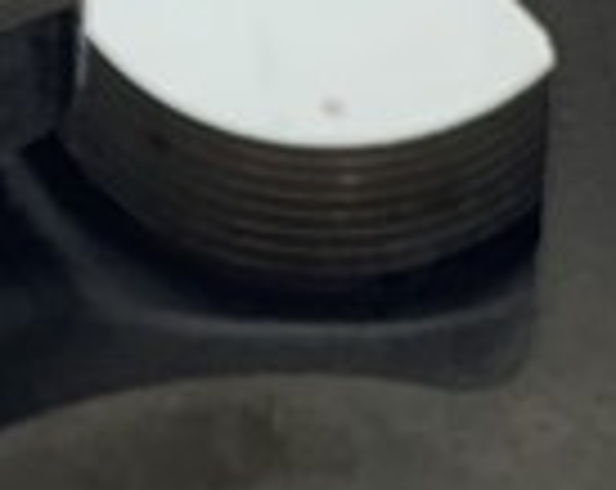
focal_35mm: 178
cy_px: 719
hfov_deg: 10.9
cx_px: 207
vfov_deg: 8.5
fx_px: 3238
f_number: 1.8
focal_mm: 4.25
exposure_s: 1/121
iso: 64
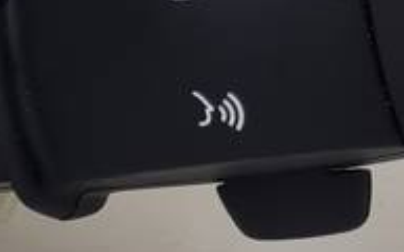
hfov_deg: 8.9
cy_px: -65
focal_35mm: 207
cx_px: -648
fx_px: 2279
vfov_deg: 6.3
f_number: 1.8
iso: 50
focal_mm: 5.4
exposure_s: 1/277
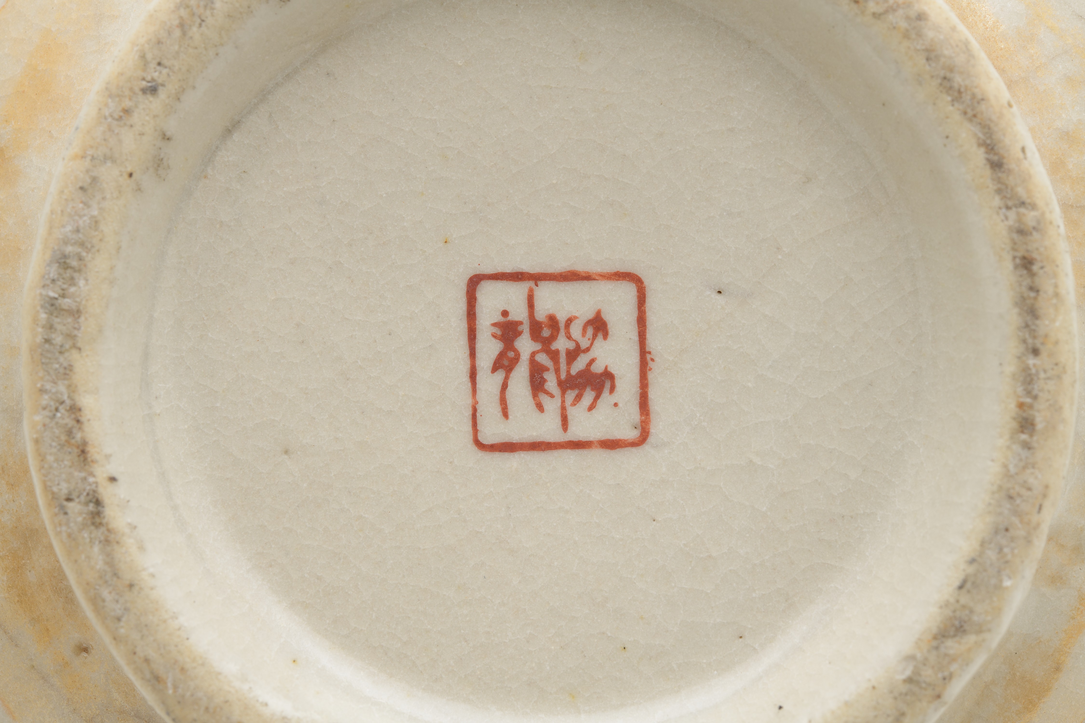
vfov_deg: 22.6
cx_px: 542
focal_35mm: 60
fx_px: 1808
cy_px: 362
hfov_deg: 33.4
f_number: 16
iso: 200
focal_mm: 60
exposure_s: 1/60
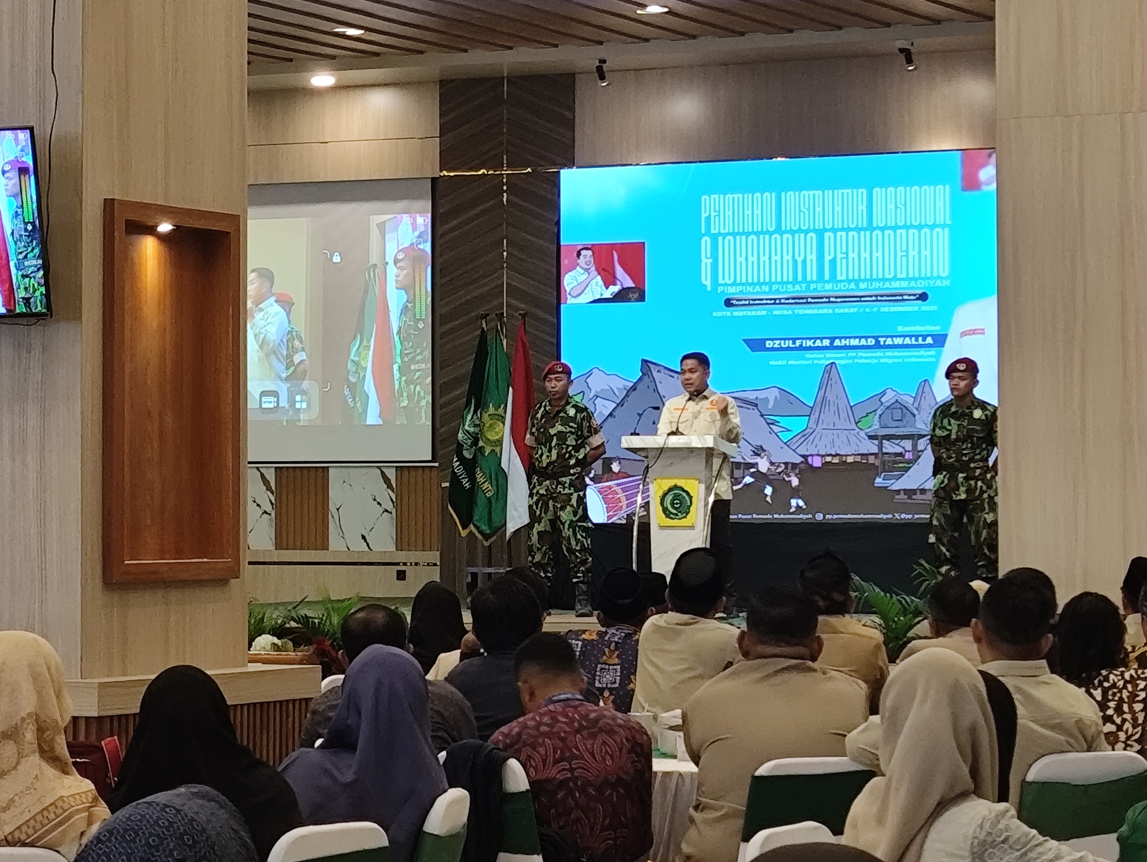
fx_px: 3813
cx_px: 548
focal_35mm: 115
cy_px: 369
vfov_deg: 12.9
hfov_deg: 17.1
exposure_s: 1/50
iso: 320
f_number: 1.79
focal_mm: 4.71
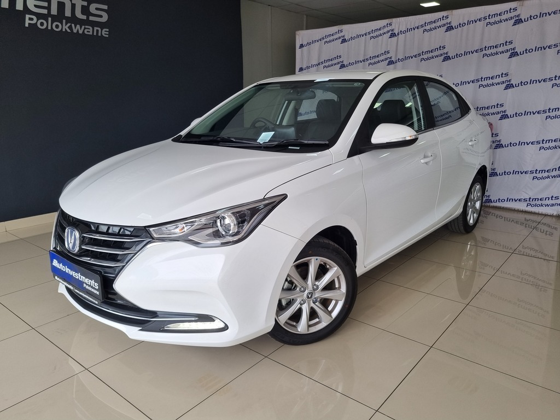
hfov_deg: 67.3
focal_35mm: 26
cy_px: 210
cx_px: 280
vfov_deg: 53.1
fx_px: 421
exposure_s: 1/178
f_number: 1.8
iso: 50
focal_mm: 5.4
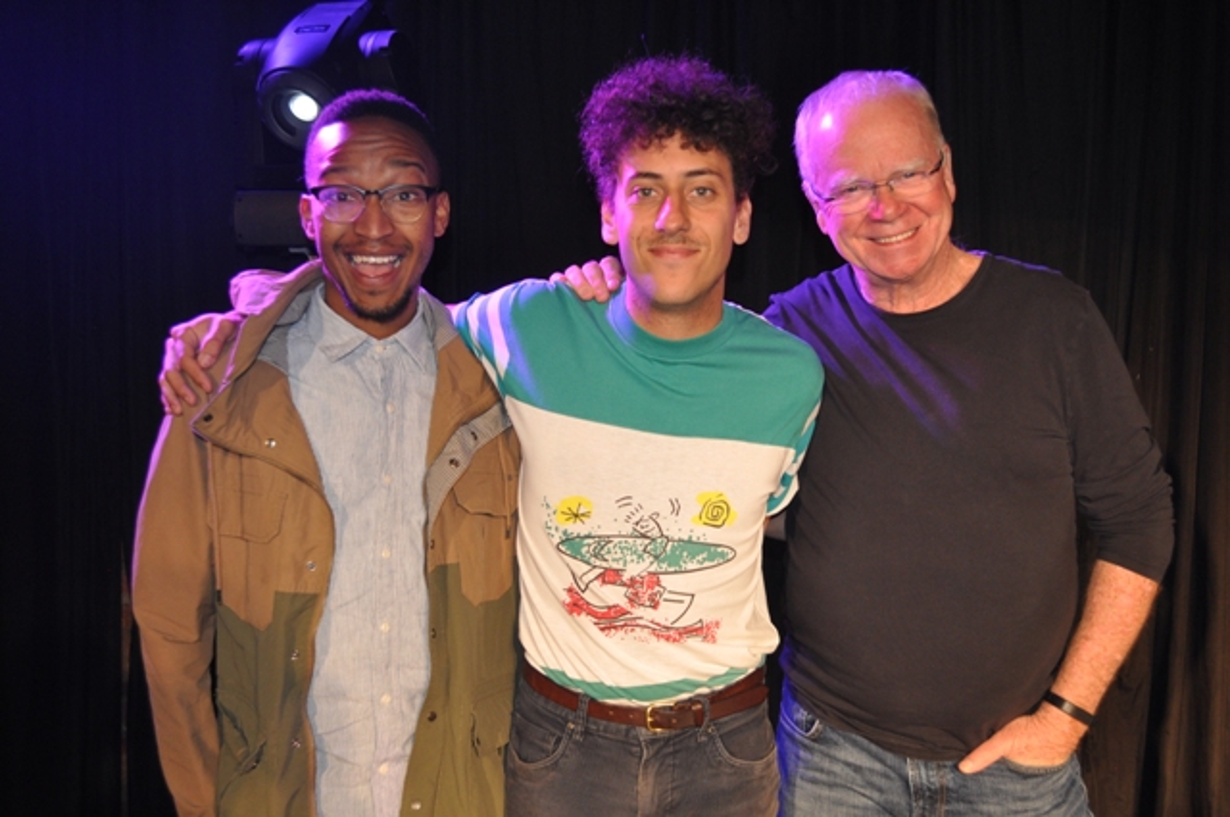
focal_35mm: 39
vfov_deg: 34.1
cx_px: 615
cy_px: 408
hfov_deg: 49.6
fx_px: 1331
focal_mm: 26
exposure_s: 1/100
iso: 800
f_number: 4.2
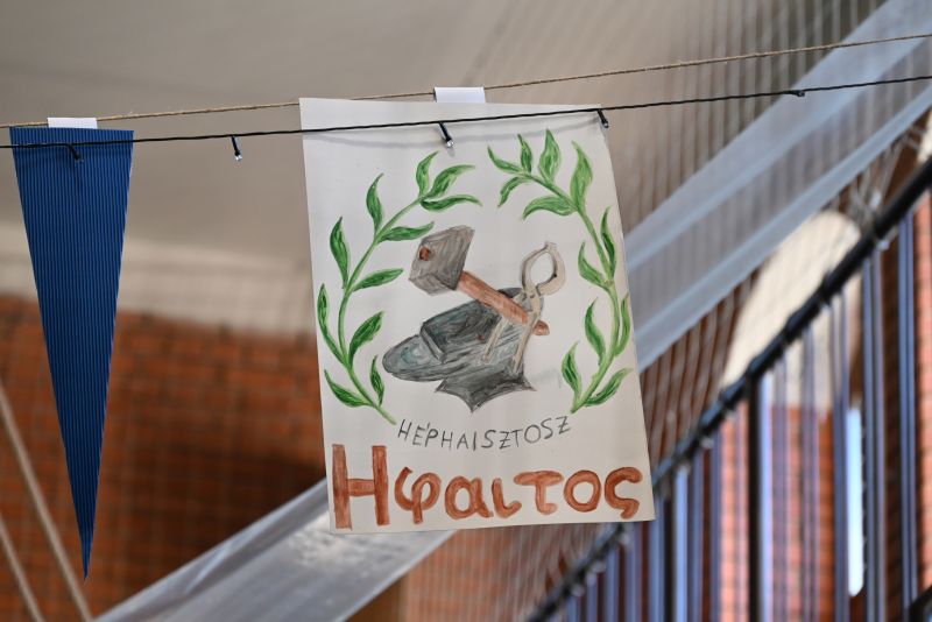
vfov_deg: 9.5
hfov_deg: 14.1
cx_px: 466
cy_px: 311
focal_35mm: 145
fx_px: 3755
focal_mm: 145
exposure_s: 1/160
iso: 1600
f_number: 6.3
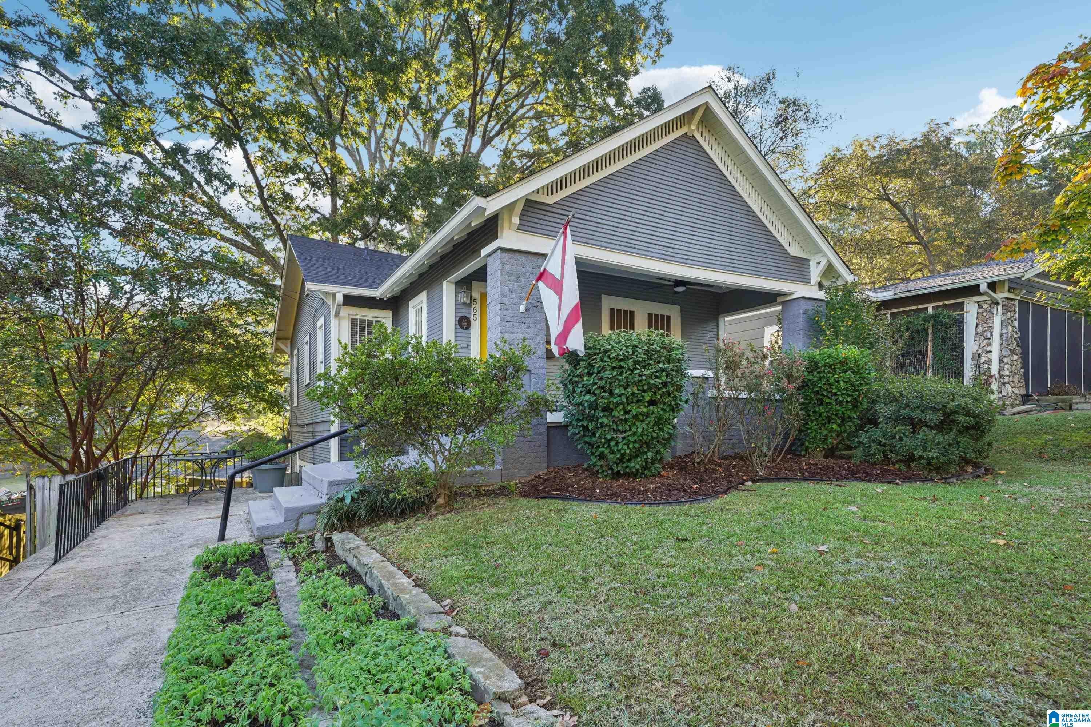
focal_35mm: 18
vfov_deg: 67.4
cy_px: 364
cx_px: 546
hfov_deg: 90.0
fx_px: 545
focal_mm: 18
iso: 400
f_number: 8
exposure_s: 1/50
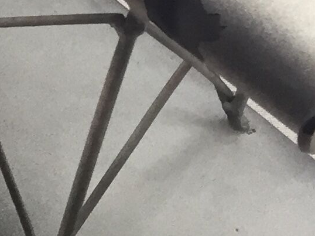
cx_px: -264
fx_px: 1601
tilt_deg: -40.4
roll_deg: -0.1
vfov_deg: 7.9
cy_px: -280
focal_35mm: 176
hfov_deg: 10.5
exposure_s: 1/33
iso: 80
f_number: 2.2
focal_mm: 4.15
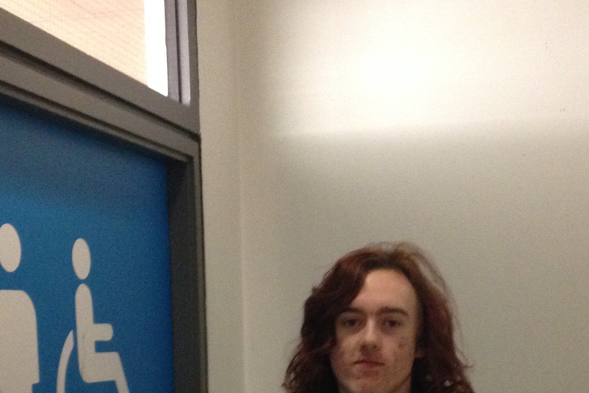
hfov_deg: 28.1
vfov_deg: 18.3
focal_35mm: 72
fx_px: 1178
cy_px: 423
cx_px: 306
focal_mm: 4.12
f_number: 2.4
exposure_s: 1/20
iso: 400
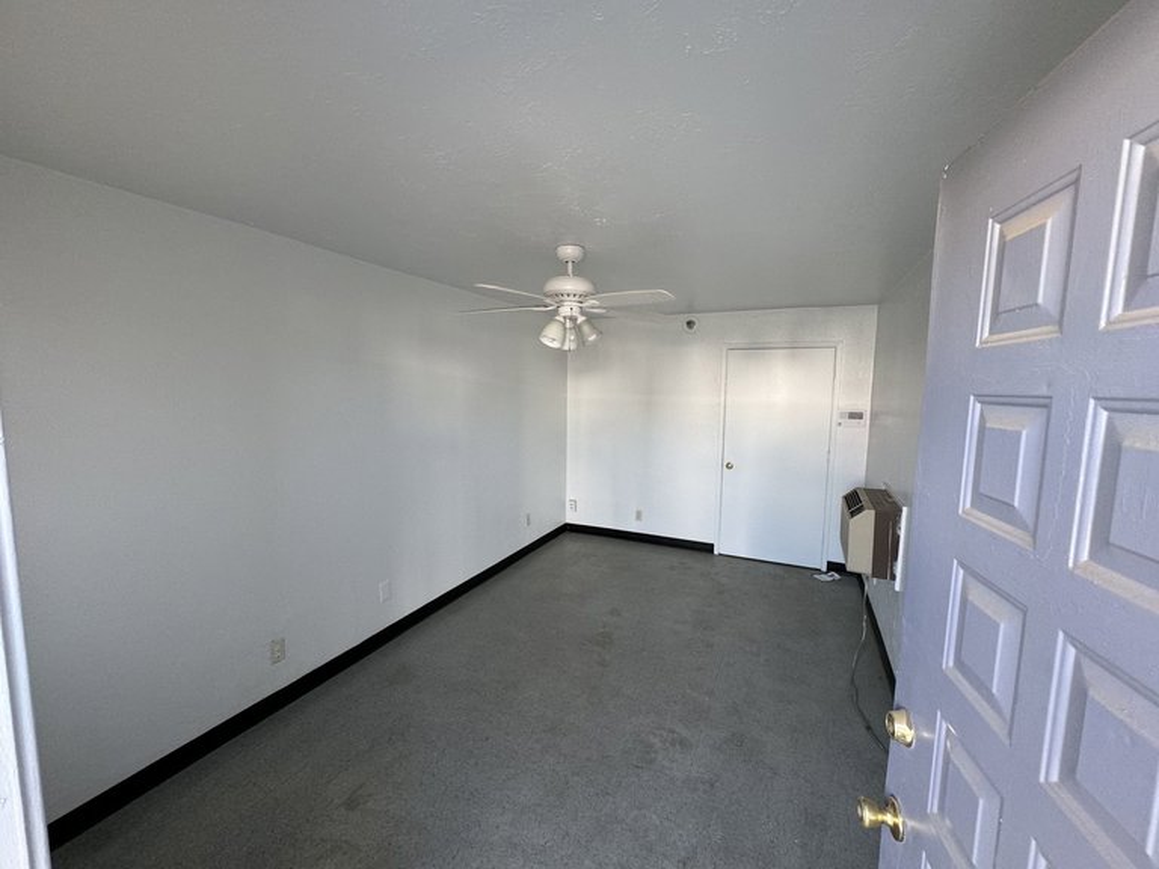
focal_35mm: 14
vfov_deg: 85.7
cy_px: 434
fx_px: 469
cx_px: 580
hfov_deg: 102.1
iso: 160
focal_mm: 2.22
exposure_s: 1/99
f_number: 2.2
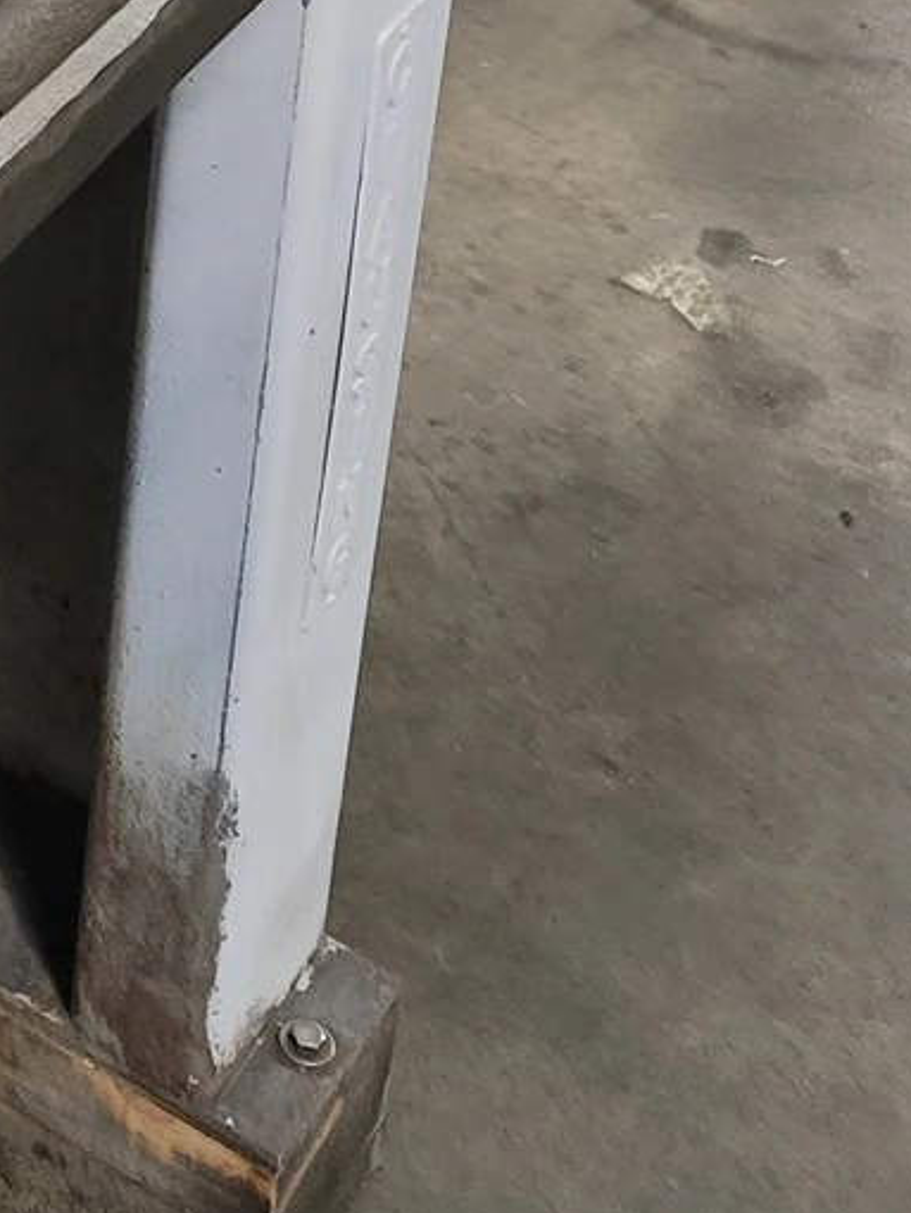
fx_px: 3436
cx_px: -678
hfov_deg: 13.7
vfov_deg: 18.2
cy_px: -504
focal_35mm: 98
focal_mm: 7
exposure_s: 1/40
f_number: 1.8
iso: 500
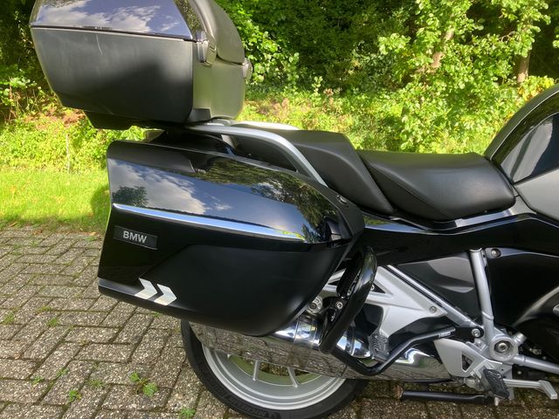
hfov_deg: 63.4
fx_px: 452
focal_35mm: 28
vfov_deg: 49.7
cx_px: 280
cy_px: 210
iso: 25
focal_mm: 3.99
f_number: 1.8
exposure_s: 1/121
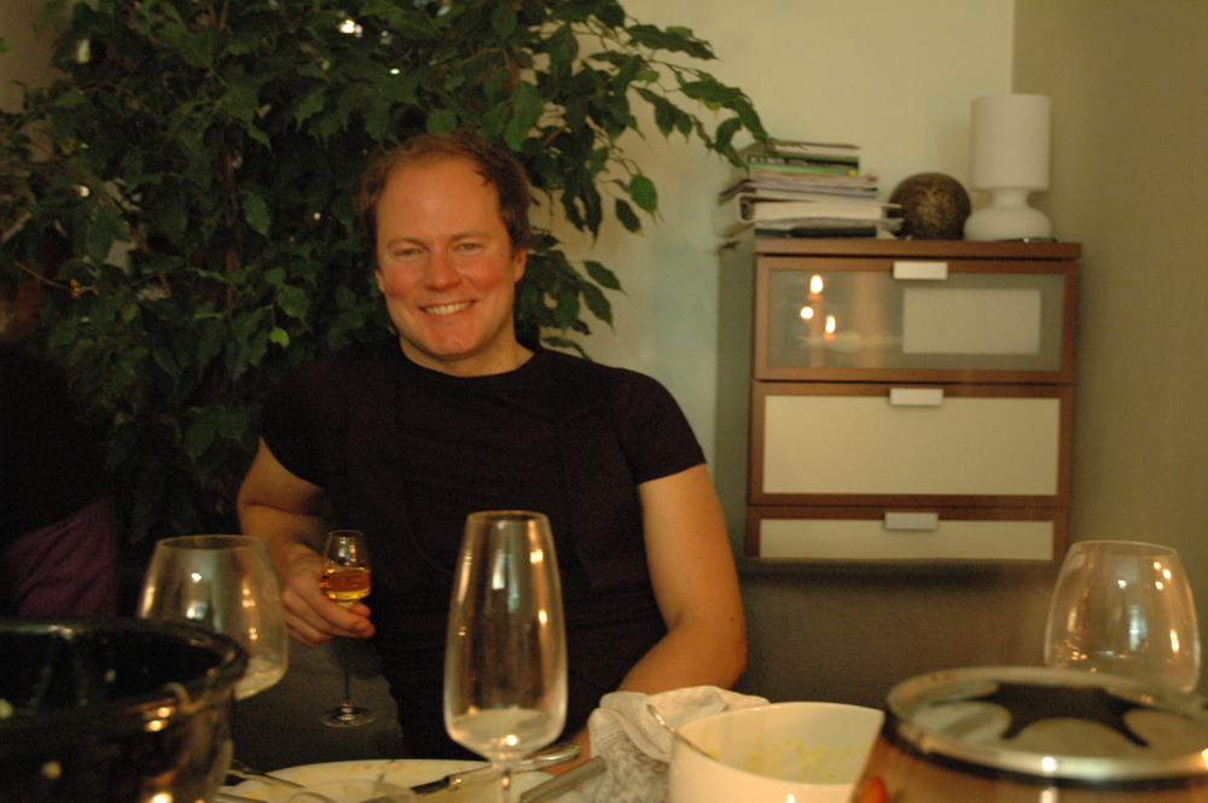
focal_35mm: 46
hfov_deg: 42.4
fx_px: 1559
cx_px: 604
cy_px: 402
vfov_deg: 28.9
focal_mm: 31
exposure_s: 1/6
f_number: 4
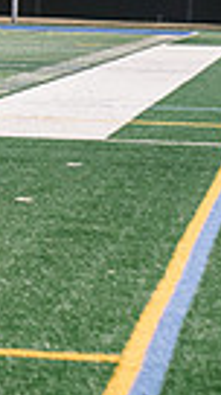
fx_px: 3277
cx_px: -550
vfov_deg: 6.9
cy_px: -19
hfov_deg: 3.7
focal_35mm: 313
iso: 2500
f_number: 4
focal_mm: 70
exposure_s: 1/125
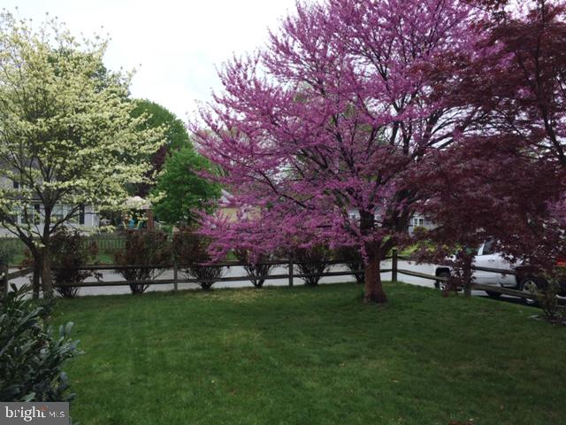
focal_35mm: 29
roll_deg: -0.2
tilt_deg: -1.9
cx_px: 283
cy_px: 212
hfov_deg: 61.7
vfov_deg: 48.2
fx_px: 474
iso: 32
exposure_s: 1/456
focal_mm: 4.15
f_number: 2.2
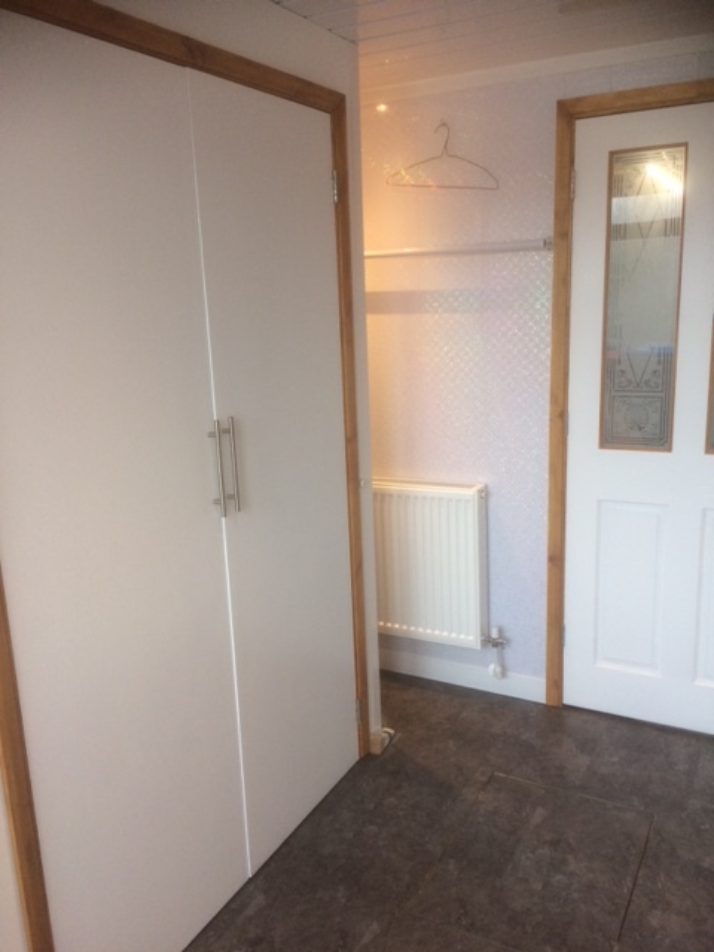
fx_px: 798
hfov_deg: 48.2
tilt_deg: -13.9
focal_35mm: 29
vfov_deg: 61.7
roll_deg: +1.9
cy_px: 476
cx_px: 357
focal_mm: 4.15
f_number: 2.2
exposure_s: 1/33
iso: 64
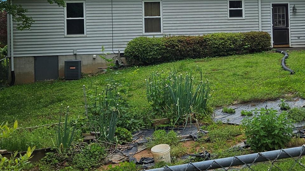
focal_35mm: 53
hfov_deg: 39.0
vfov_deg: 22.2
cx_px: 178
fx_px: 429
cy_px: 24
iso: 25
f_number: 1.8
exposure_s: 1/2551
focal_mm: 5.4
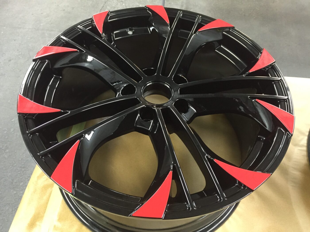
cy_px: 116
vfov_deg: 48.2
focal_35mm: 29
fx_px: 260
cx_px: 155
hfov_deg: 61.7
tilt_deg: -54.7
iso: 250
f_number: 2.2
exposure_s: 1/33
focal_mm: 4.15
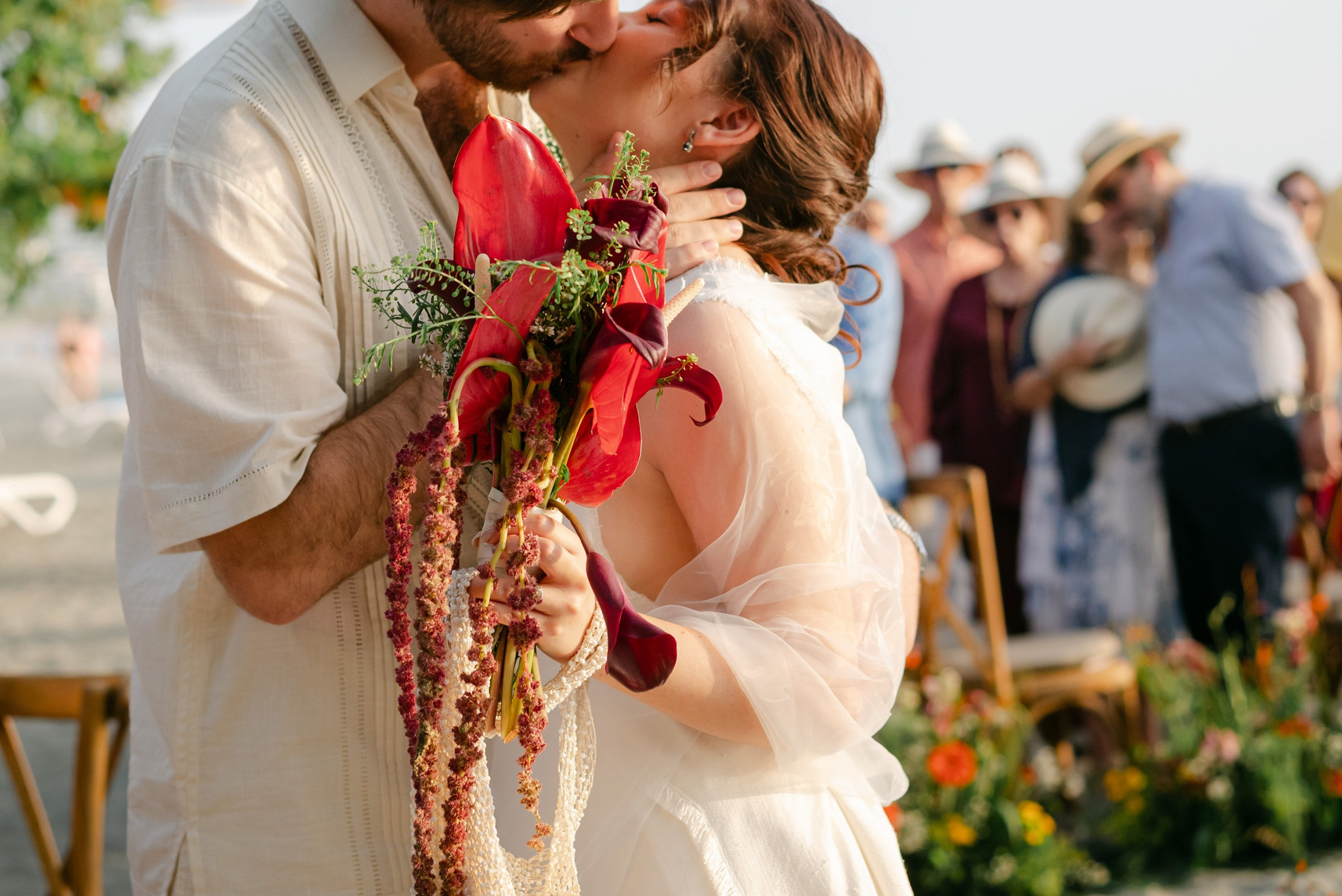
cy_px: 301
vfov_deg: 17.7
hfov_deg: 26.3
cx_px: 611
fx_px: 2871
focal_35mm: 77
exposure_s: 1/1600
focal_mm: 50
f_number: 3.2
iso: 320
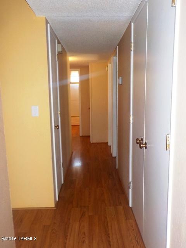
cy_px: 124
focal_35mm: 30
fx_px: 215
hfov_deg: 46.8
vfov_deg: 60.0
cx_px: 93
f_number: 3.3
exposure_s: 1/30
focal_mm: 4.1
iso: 200
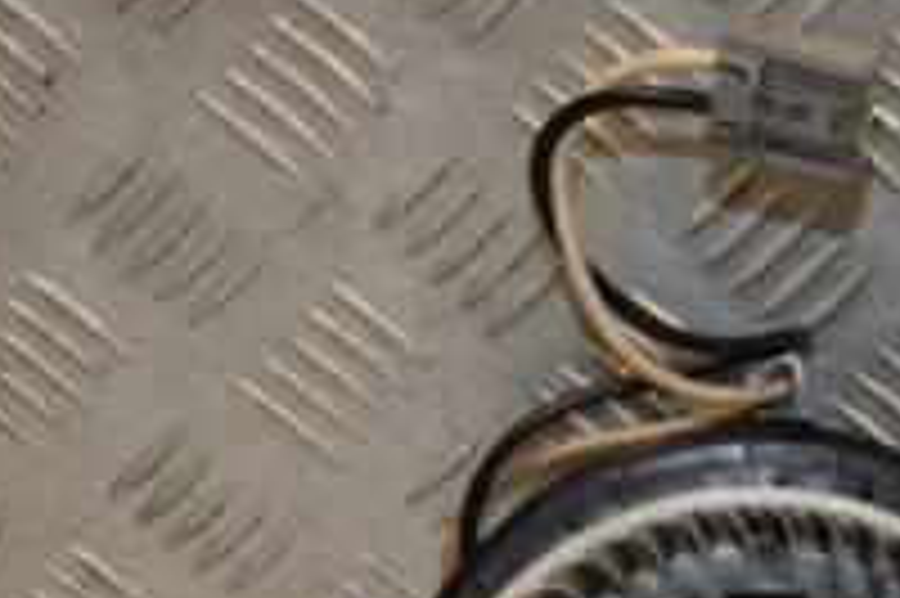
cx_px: 1071
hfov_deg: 10.0
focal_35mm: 202
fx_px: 5058
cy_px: 841
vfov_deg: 6.7
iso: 800
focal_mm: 45
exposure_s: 1/200
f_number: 6.3
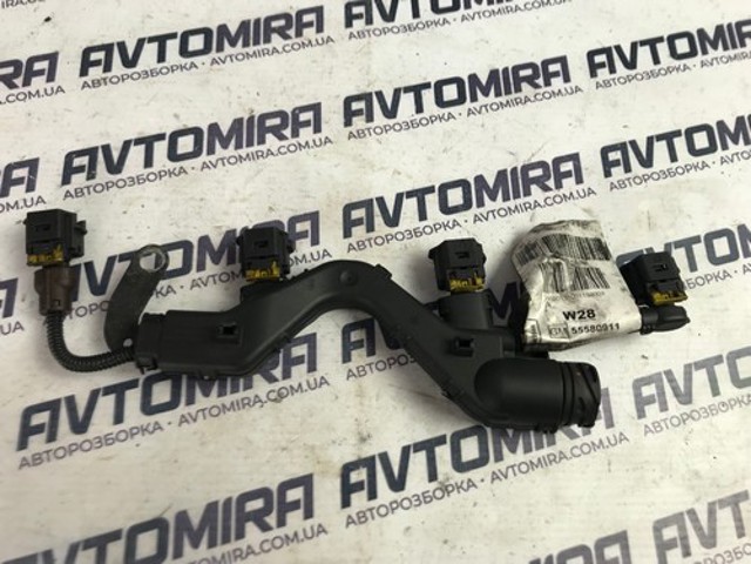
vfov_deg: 49.7
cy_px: 282
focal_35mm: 28
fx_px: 607
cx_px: 376
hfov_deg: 63.4
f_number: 1.8
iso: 20
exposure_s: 1/50
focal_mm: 3.99
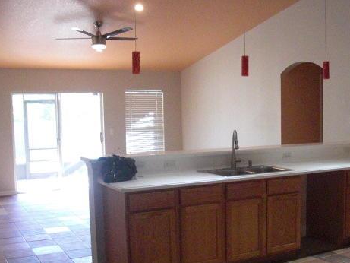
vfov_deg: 29.1
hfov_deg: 37.8
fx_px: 506
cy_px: 157
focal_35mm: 50
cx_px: 228
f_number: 2.8
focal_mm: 6.3
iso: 800
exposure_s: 1/100
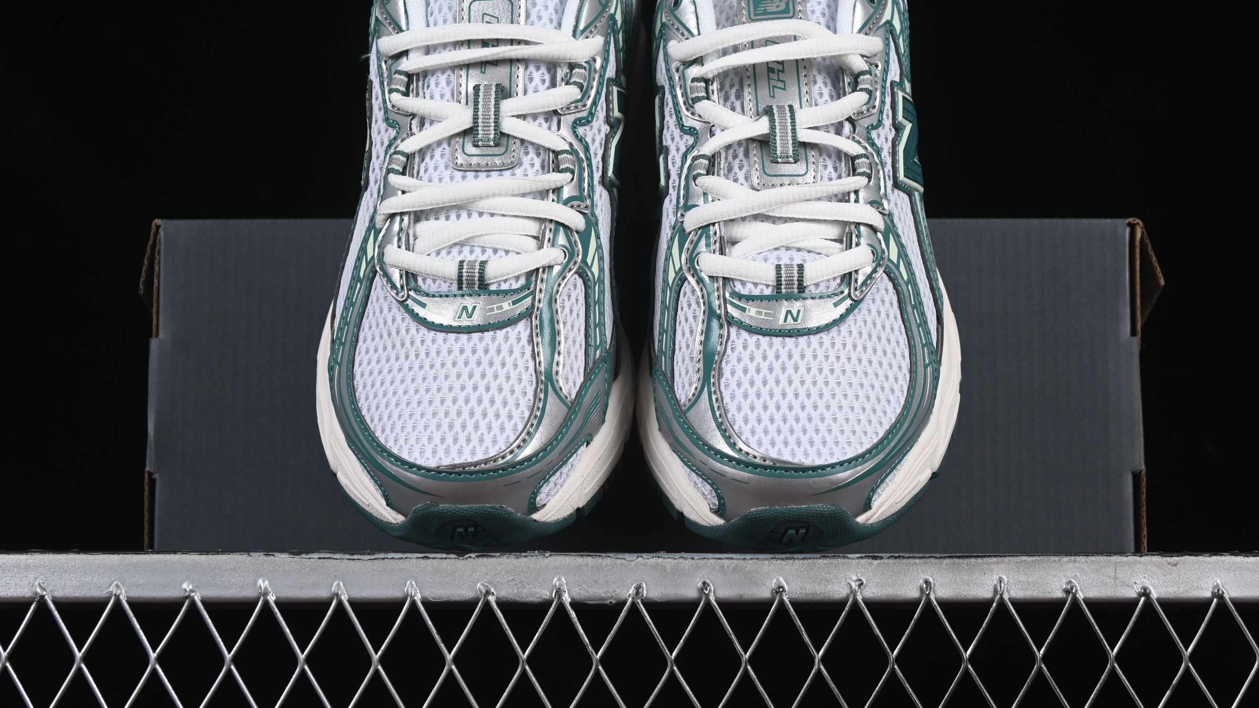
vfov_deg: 14.6
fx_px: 2771
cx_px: 646
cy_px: 277
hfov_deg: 25.6
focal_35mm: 83
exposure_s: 1/80
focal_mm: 50
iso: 160
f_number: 8
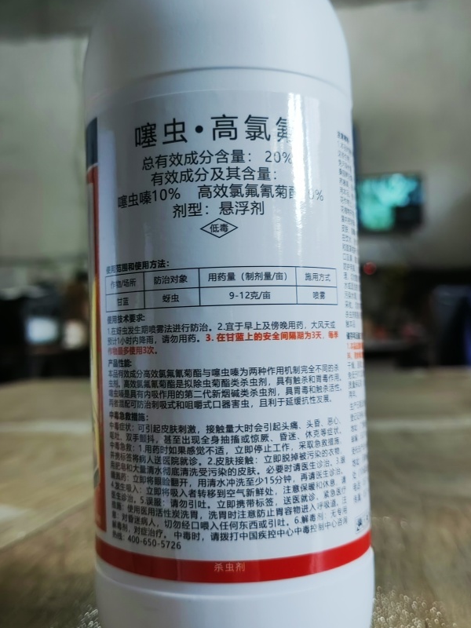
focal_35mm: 36
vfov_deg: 51.3
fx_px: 653
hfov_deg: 39.6
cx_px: 200
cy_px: 299
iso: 64
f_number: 1.9
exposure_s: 1/60
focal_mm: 5.52
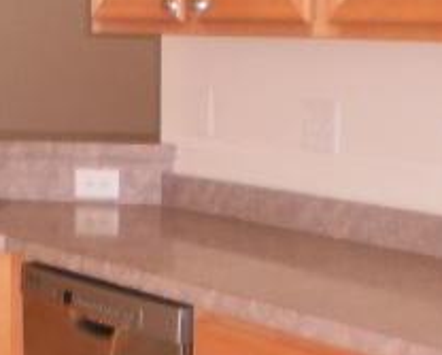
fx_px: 1415
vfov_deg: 14.3
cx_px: -6
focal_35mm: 108
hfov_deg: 17.3
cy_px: 153
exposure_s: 1/30
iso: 160
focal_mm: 6.3
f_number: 3.1
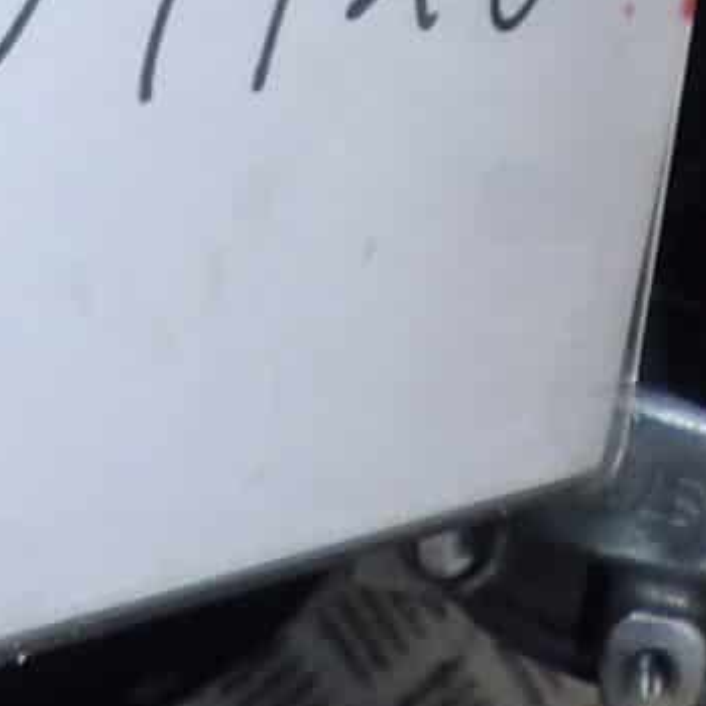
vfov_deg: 9.1
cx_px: 926
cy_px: -1394
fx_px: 3577
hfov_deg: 11.0
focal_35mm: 155
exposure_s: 1/60
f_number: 3.2
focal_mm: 4.3
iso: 200
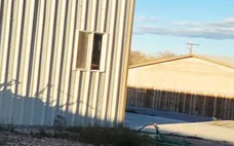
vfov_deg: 20.8
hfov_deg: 17.4
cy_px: 40
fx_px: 395
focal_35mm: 62
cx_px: -274
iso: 80
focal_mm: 2.2
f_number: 1.9
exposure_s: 1/2000
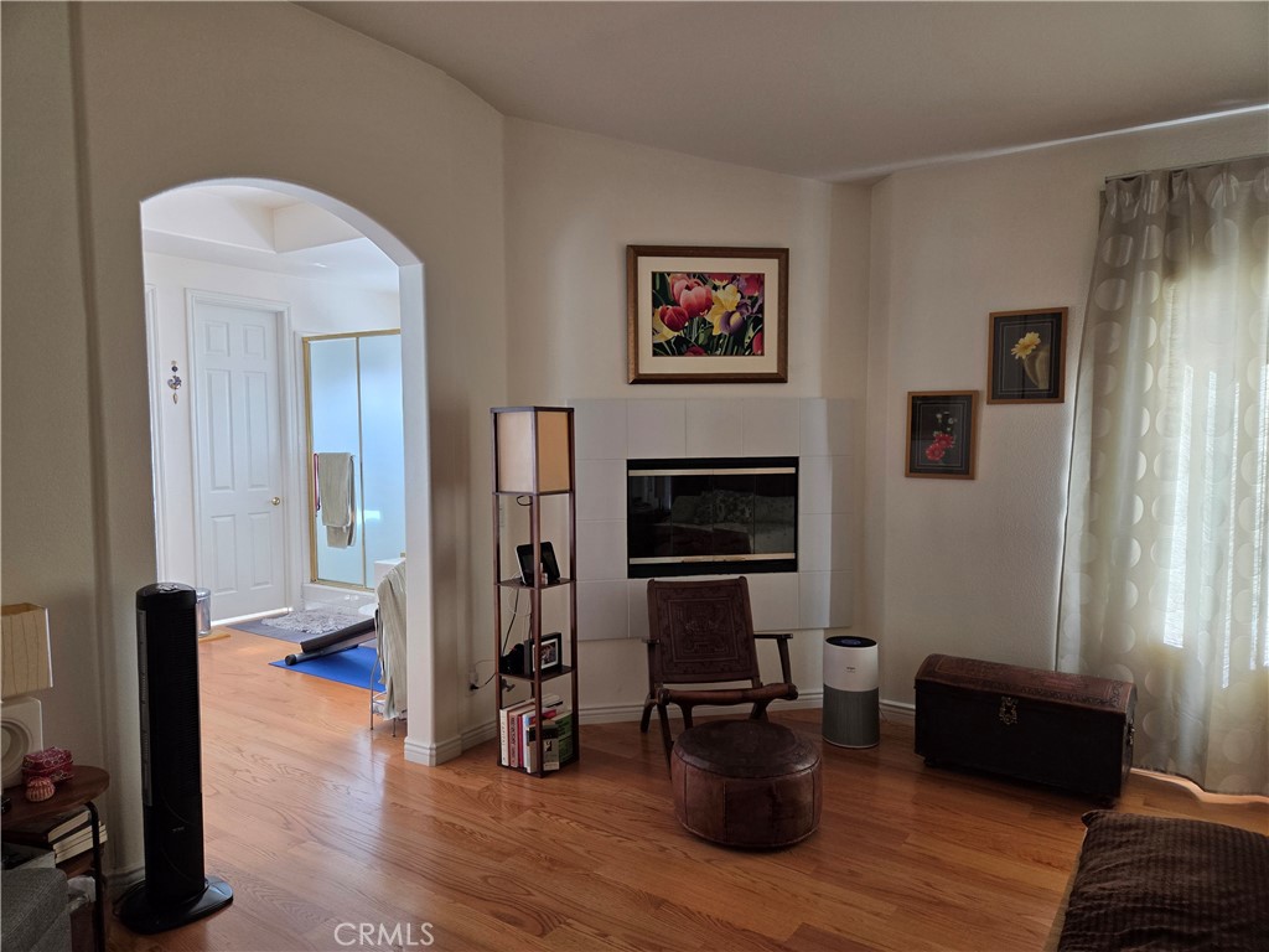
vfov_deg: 58.9
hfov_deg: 73.9
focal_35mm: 23
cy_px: 476
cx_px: 634
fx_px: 843
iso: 200
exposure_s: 1/120
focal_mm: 5.4
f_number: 1.8
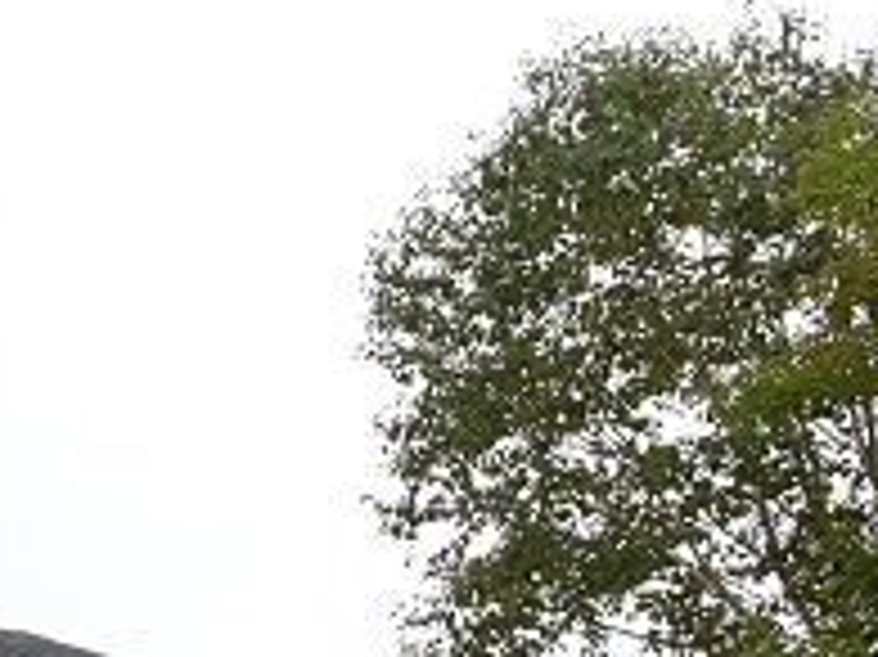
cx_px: -81
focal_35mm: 90
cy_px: 670
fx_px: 2281
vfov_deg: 16.0
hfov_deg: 20.8
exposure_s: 1/100
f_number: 3.5
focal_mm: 4.1
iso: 80
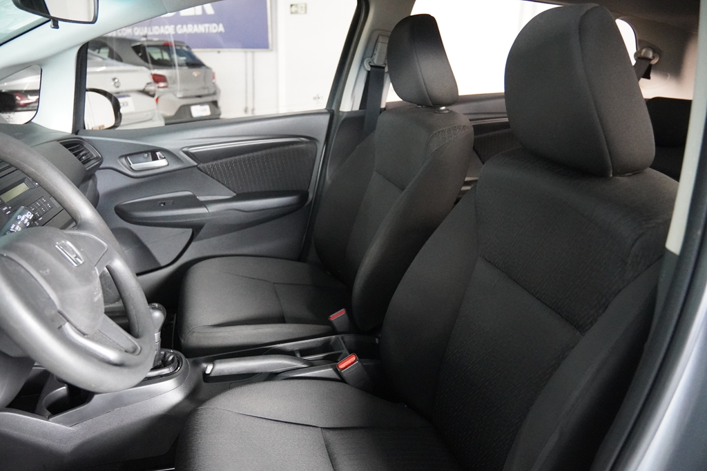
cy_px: 236
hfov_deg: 70.4
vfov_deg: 50.4
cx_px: 354
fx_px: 501
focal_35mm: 26
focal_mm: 17
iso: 6400
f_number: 2.8
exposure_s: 1/100
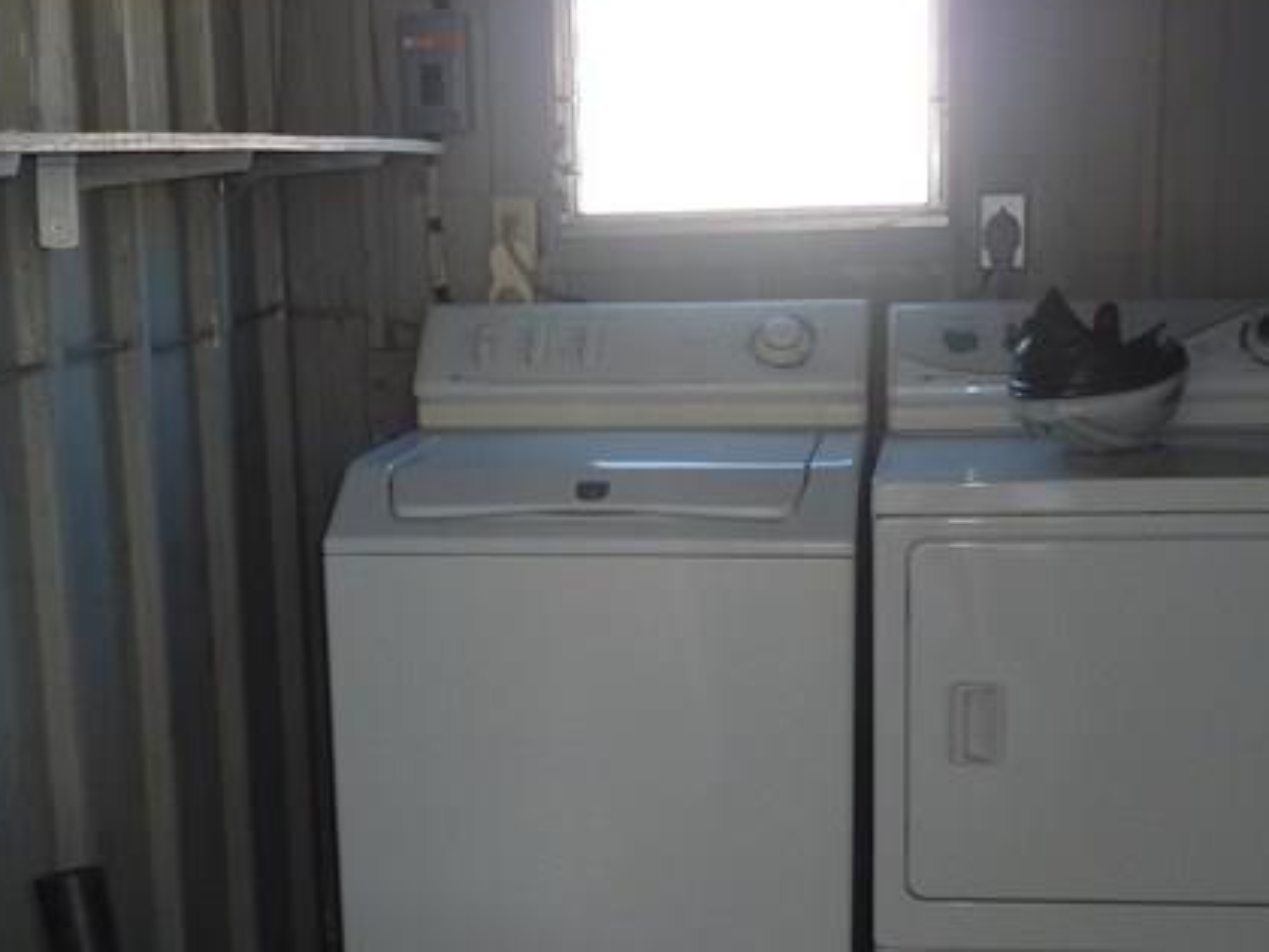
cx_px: 610
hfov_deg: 31.7
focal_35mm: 61
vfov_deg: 23.6
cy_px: 783
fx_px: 2236
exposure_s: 1/30
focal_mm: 4.1
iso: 100
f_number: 3.3
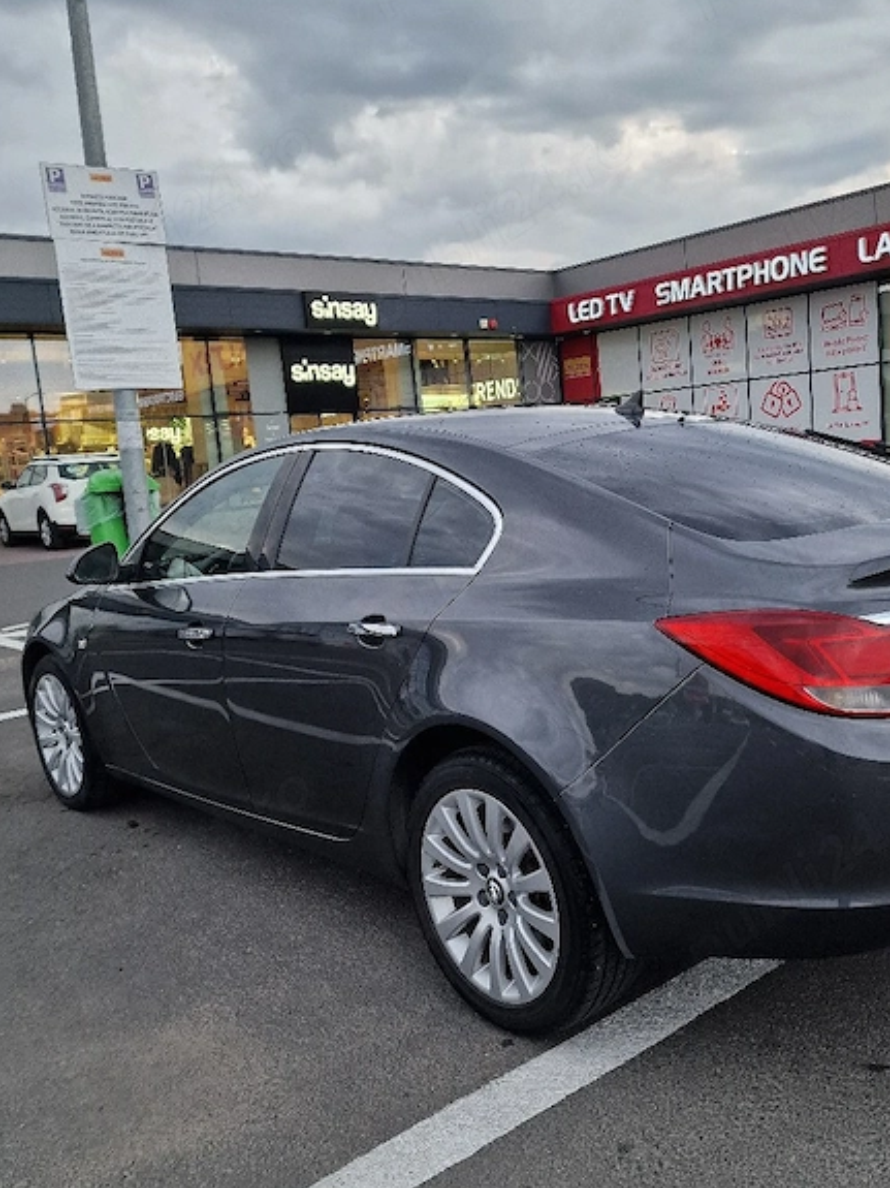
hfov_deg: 43.6
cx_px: 580
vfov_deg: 56.8
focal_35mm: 32
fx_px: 1097
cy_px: 599
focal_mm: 6.4
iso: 125
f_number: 1.8
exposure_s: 1/182
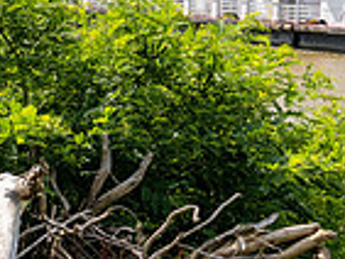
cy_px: -67
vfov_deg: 5.9
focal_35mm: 252
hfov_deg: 7.6
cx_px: 666
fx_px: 2514
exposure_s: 1/160
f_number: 8
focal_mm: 62
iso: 64
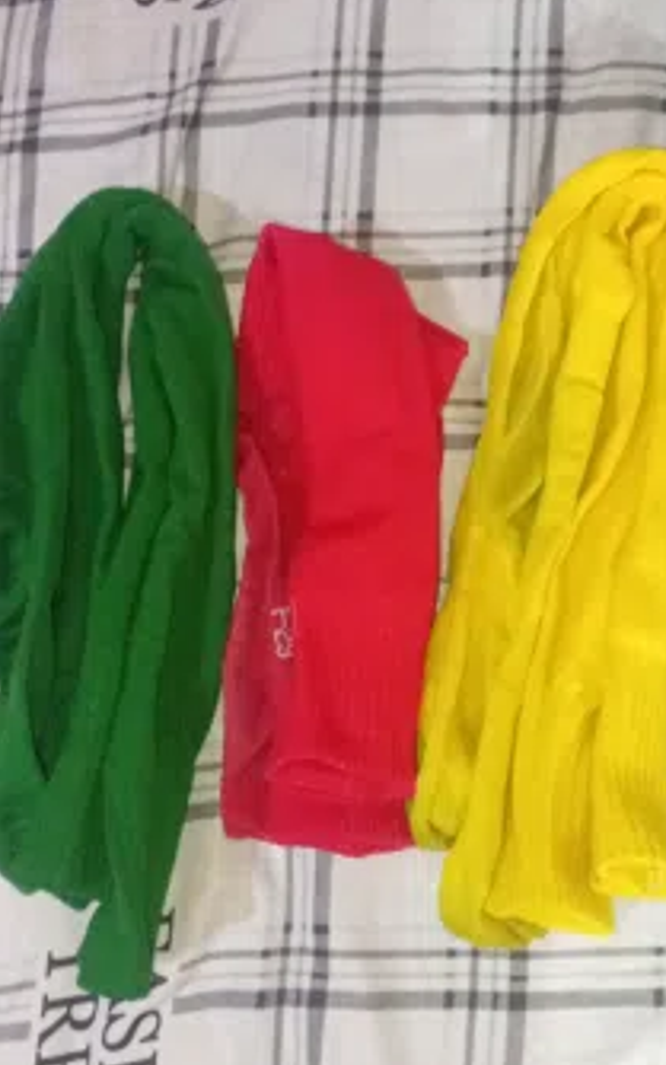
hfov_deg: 27.4
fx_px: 1364
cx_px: 322
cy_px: 528
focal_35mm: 47
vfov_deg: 42.6
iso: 1675
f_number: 1.8
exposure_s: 1/20
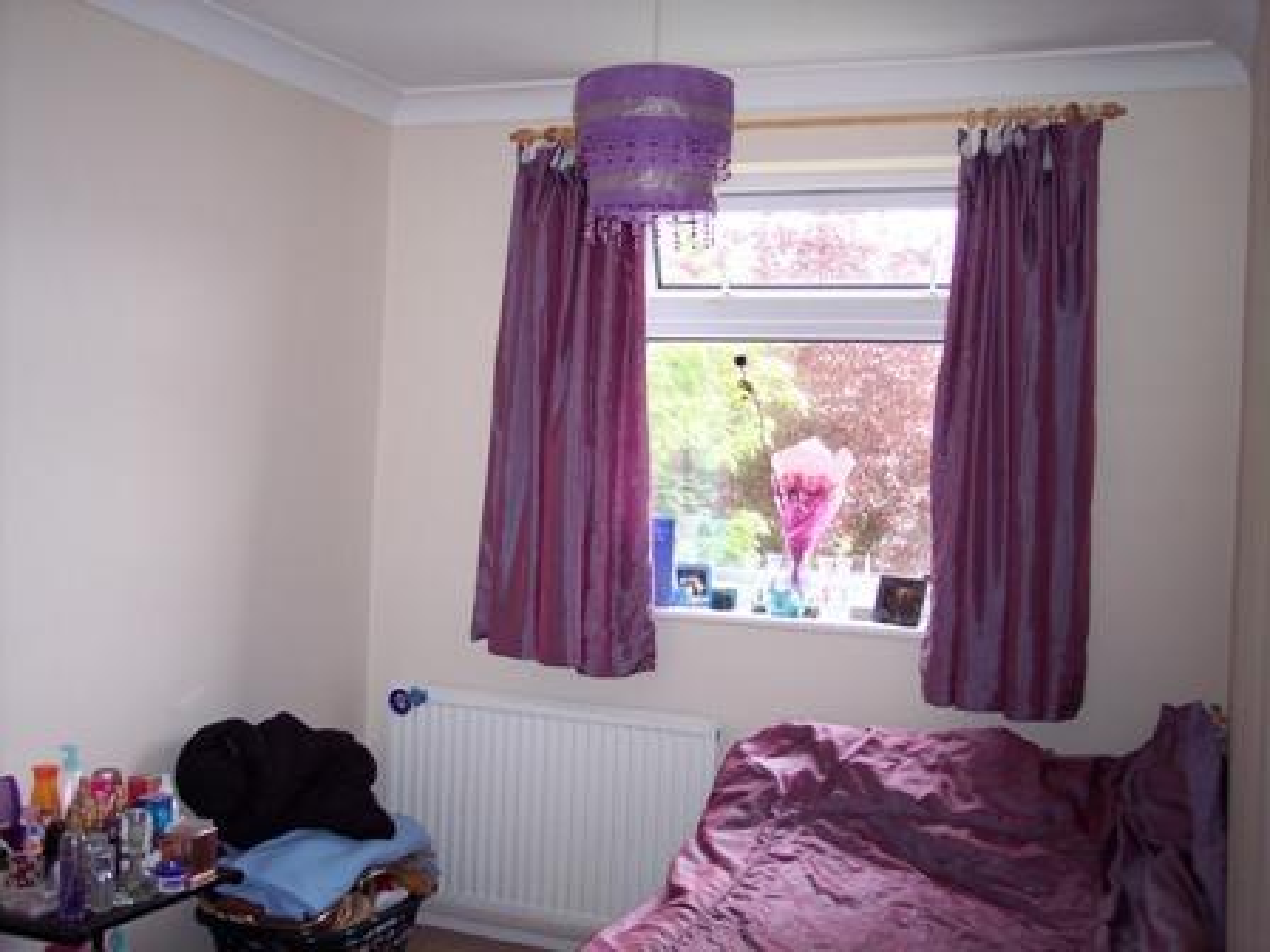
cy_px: 476
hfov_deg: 47.9
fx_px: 1431
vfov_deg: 36.8
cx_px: 635
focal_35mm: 39
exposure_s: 1/60
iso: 140
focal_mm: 8
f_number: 2.8
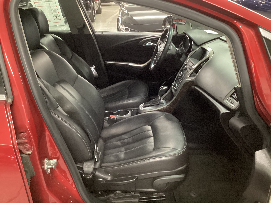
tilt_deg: -27.4
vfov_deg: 45.4
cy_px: 102
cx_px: 136
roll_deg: +2.6
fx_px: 243
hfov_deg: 58.4
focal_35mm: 31
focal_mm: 3.3
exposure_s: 1/20
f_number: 2.4
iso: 640
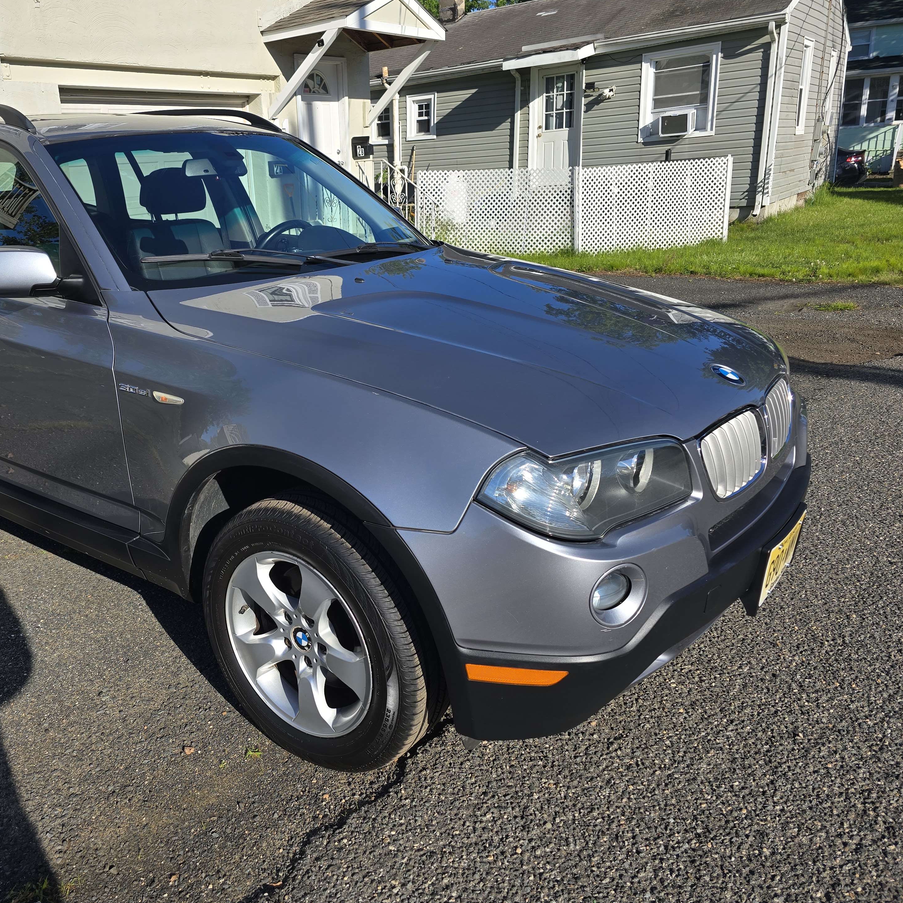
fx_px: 826
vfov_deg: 57.3
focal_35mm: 28
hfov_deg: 55.9
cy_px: 438
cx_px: 287
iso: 12
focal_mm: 6.3
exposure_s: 1/719
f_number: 1.7
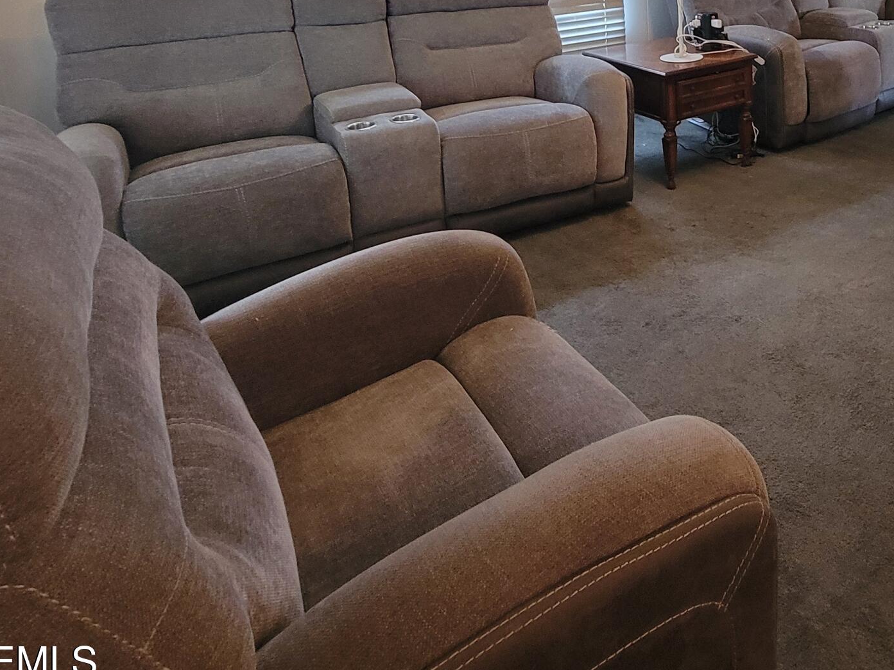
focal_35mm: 28
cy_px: 6
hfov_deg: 58.3
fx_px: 723
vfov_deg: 43.1
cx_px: 723
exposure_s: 1/30
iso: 320
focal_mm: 2.2
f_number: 2.2
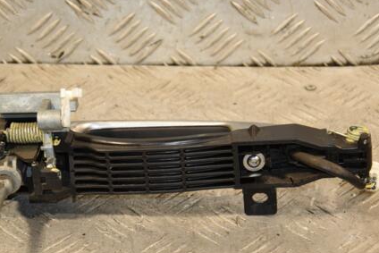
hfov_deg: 14.6
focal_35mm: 140
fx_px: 1474
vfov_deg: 9.8
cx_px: 167
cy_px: 170
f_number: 5.3
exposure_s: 1/125
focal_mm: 66
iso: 800
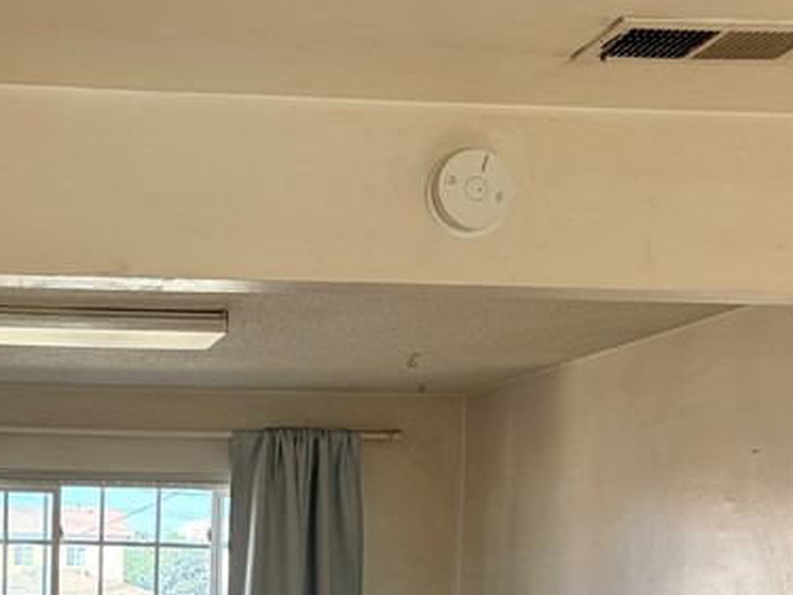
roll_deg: -0.9
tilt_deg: -2.0
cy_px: 633
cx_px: 25
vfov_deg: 19.9
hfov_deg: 26.2
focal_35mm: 71
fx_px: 1626
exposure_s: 1/201
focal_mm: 5.96
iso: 80
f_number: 1.6
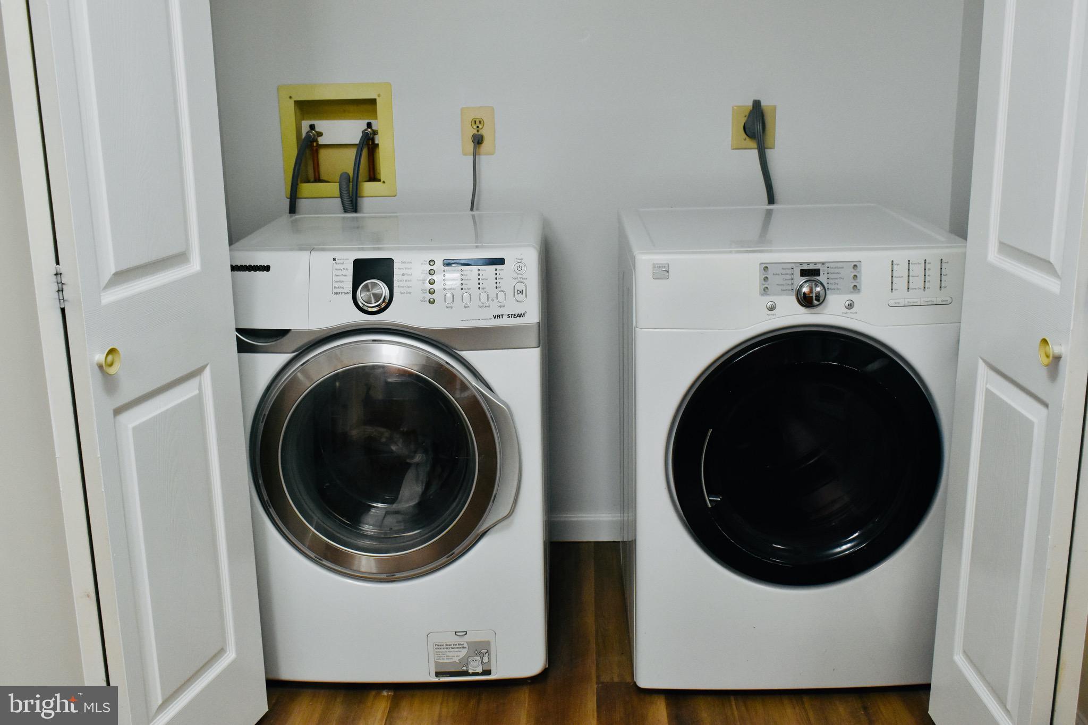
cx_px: 544
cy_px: 362
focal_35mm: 38
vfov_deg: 35.5
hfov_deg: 51.3
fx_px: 1133
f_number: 7.1
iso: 1600
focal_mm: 25
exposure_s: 1/40
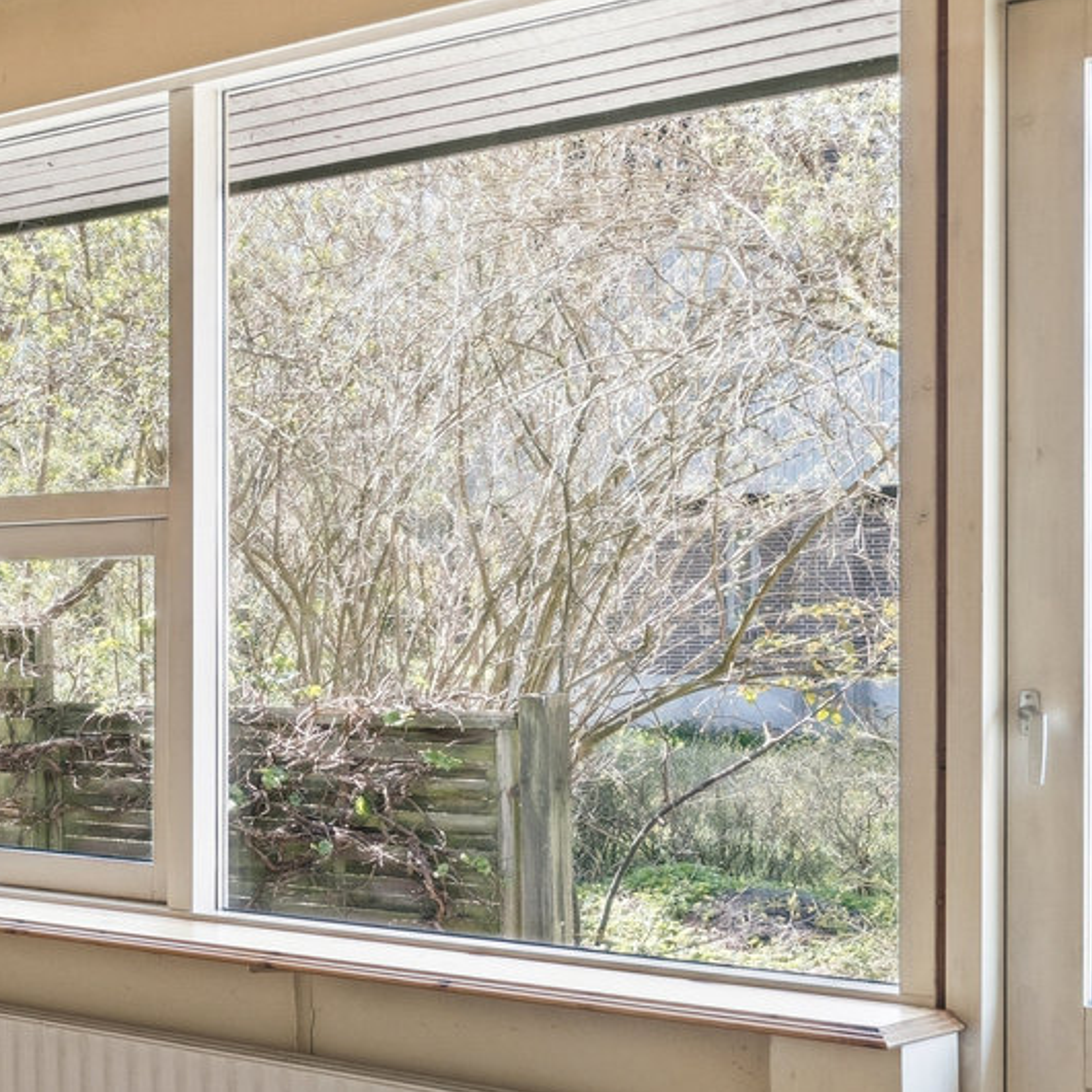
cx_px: -724
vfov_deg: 27.3
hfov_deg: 21.1
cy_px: 691
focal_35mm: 63
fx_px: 2236
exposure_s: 1/60
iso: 800
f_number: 7.1
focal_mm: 19.2
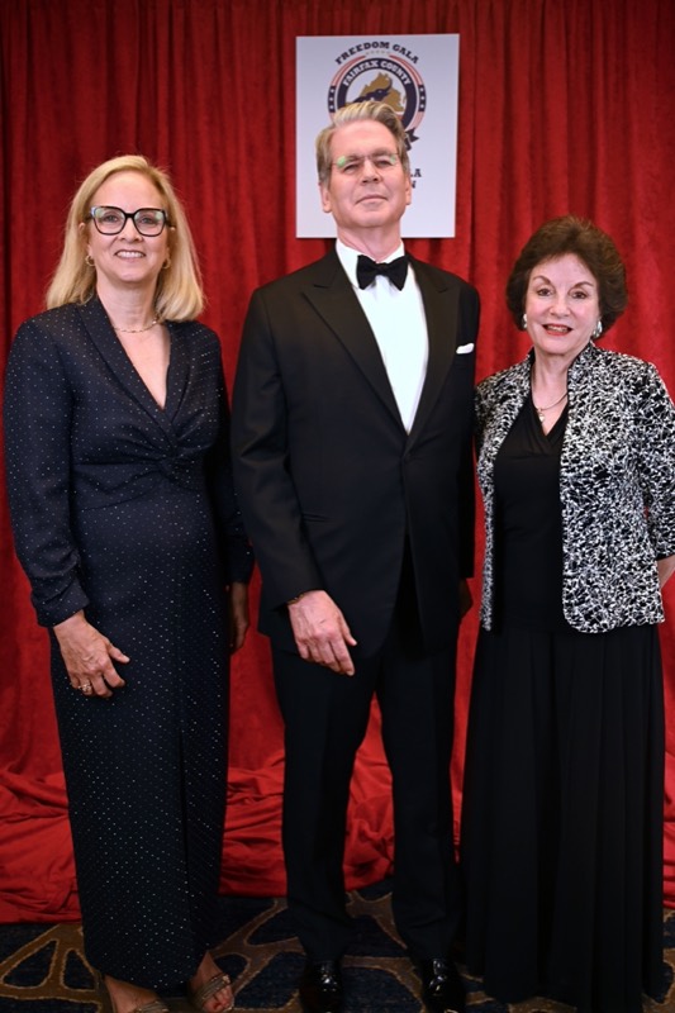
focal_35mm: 34
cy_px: 506
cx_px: 338
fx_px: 957
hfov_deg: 38.9
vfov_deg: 55.8
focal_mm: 34
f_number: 4
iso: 640
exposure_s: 1/125
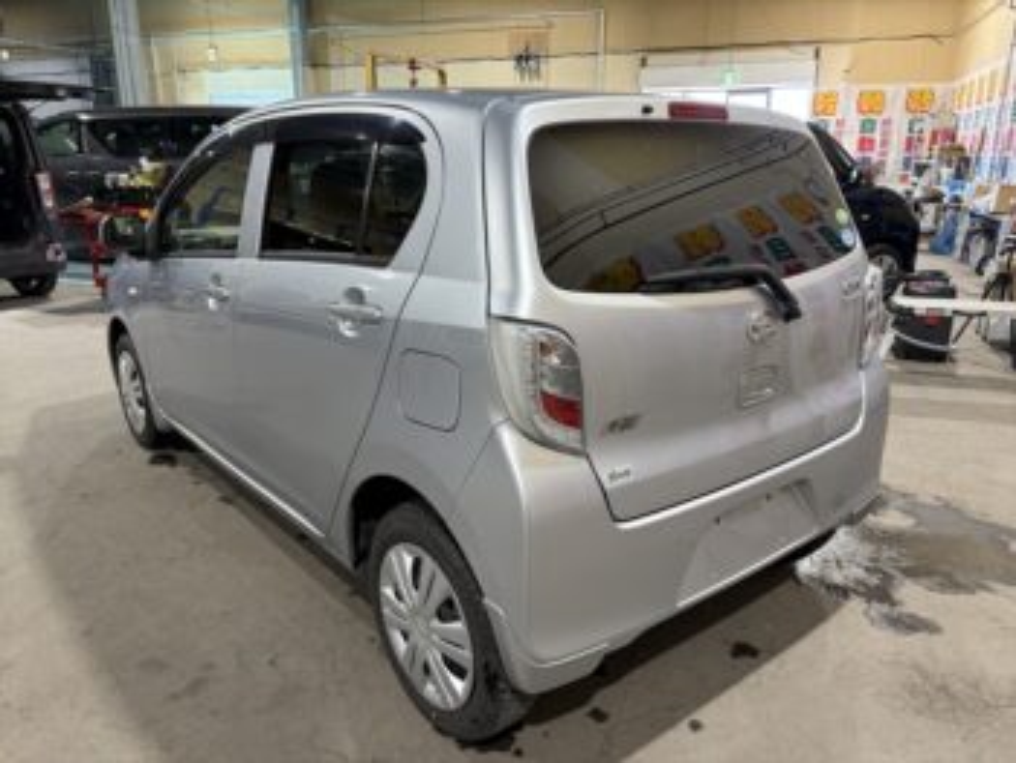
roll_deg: +0.8
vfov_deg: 53.1
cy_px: 382
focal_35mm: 26
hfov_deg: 67.3
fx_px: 764
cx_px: 508
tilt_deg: -15.2
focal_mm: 5.96
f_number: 1.6
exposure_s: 1/50
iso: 100
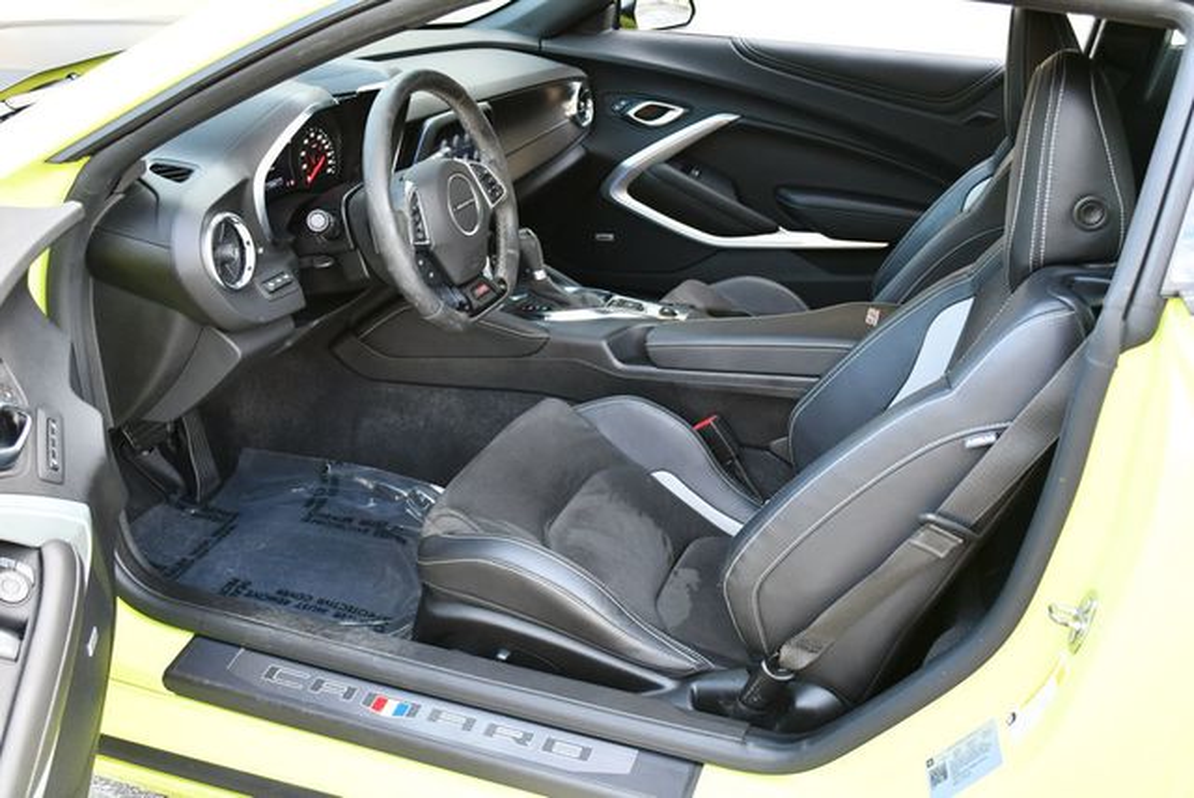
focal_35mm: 36
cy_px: 399
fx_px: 1195
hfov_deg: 53.1
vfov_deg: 36.9
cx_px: 597
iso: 800
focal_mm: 18
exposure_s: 1/160
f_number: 3.5
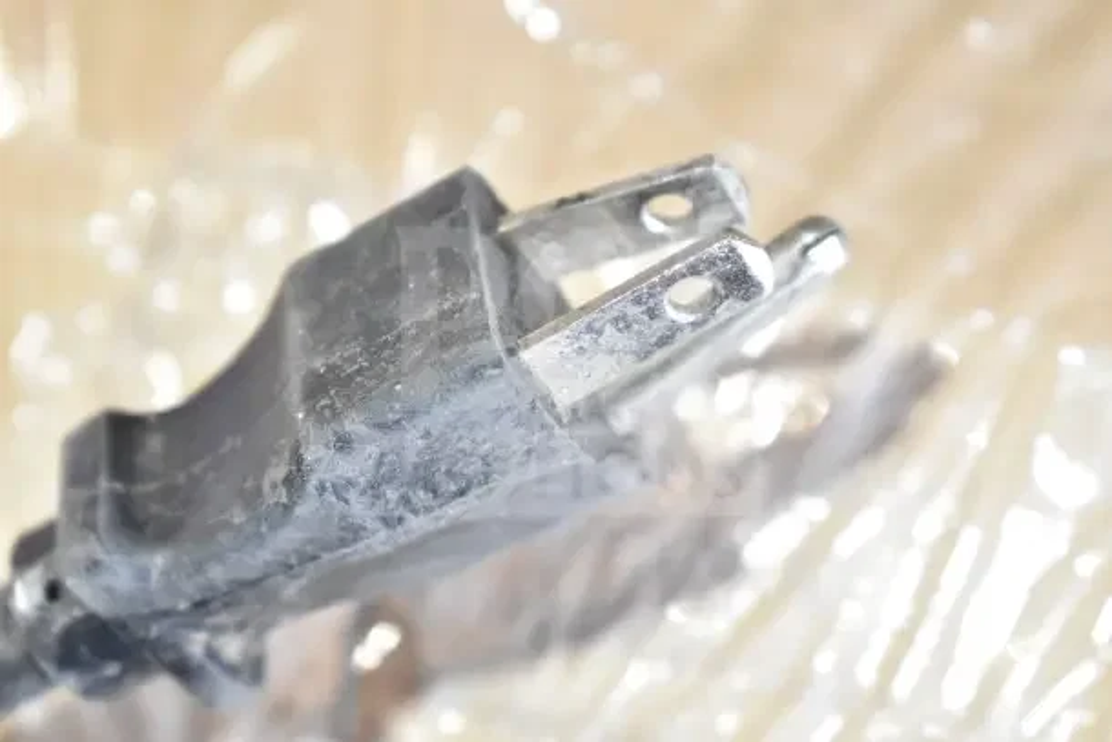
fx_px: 2549
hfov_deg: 24.6
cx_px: 556
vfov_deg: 16.6
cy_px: 371
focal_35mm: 82
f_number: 5.6
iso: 1600
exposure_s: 1/100
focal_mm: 55
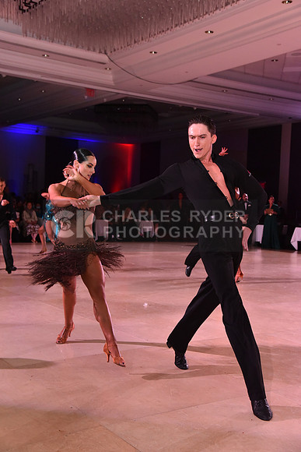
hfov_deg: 28.1
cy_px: 226
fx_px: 602
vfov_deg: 41.1
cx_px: 150
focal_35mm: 48
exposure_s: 1/320
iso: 2500
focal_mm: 48
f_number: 5.6
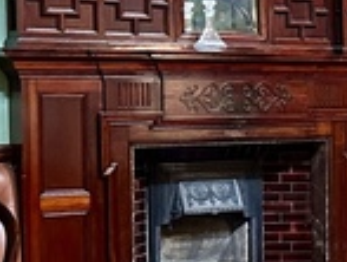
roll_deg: -0.1
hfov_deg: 14.1
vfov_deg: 12.5
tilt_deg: -3.7
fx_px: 1196
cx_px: 680
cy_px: 153
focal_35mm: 119
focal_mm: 6.86
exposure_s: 1/50
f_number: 1.78
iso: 500
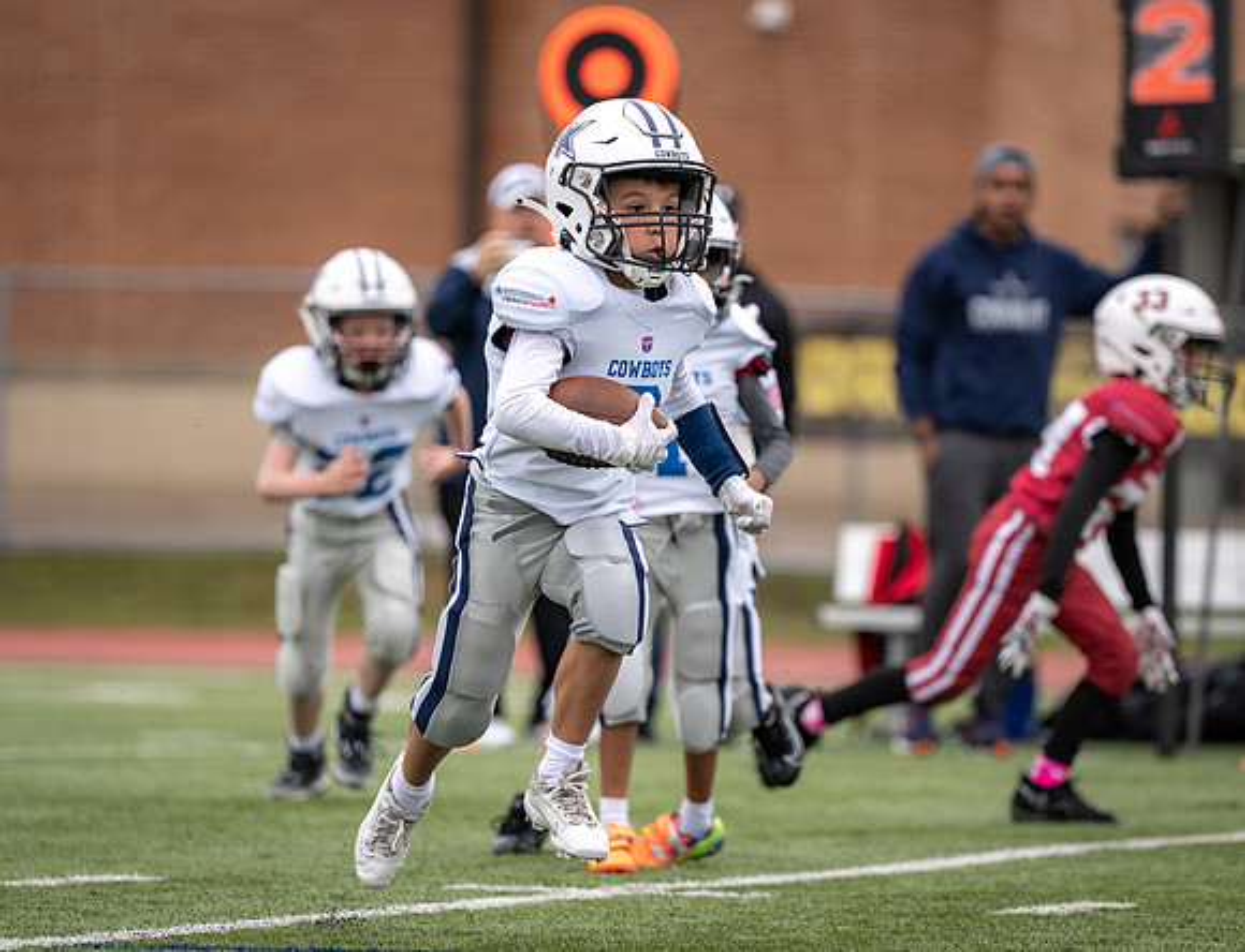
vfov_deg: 5.0
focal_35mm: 300
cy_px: 560
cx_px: 708
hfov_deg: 6.6
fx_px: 10861
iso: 200
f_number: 2.8
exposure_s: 1/1250
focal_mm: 176
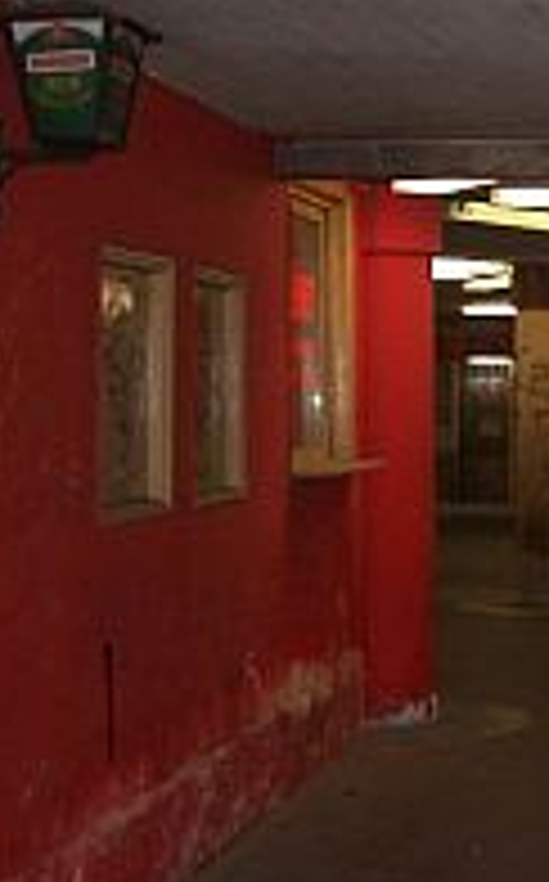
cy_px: 369
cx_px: 850
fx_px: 1993
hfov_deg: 14.5
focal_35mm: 83
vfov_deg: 24.9
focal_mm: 5.6
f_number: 2.7
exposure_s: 1/60
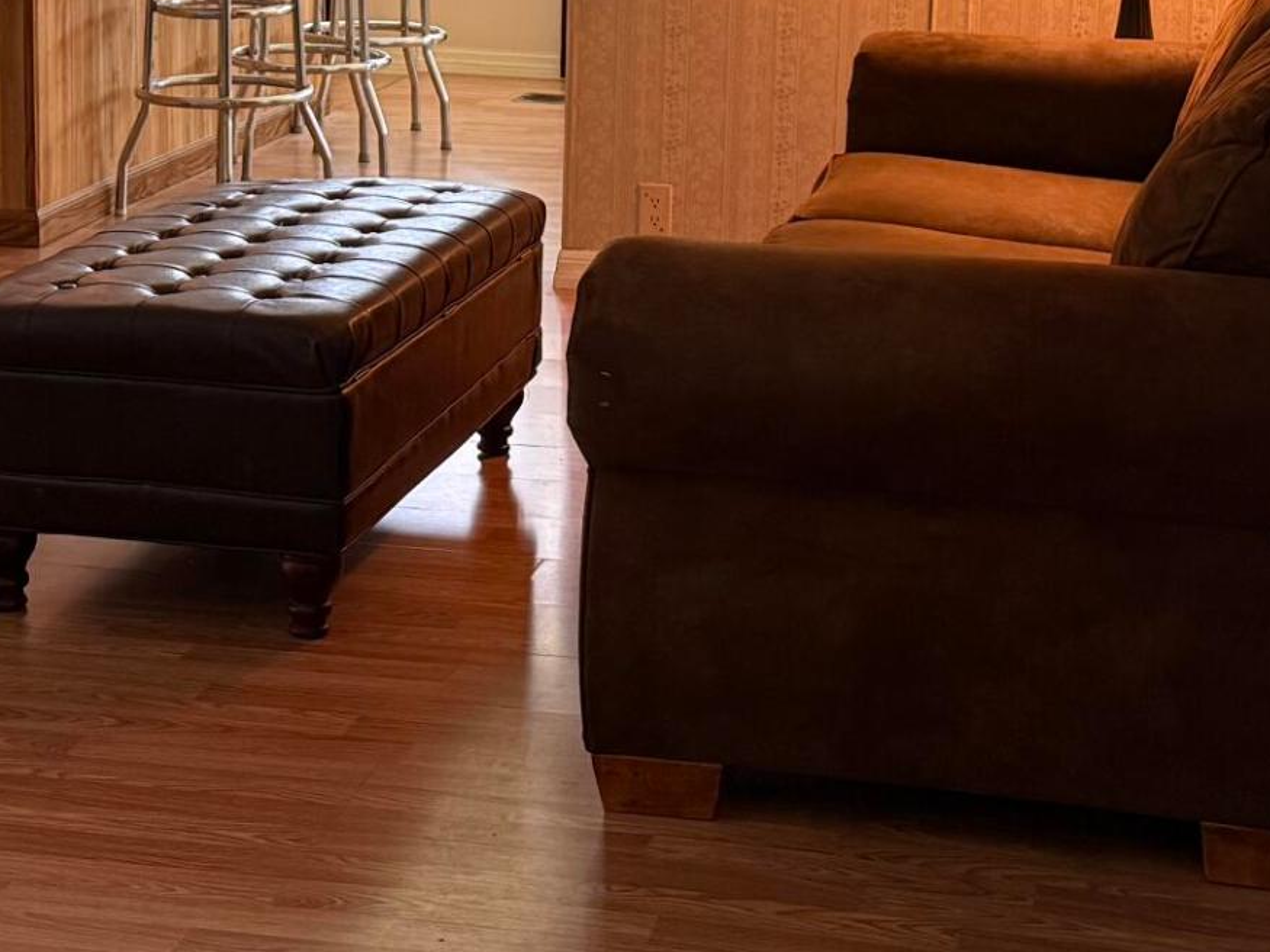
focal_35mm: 79
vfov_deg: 18.4
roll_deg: -0.6
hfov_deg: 24.7
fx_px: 2898
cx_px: 591
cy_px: 128
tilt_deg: -8.9
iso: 320
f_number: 1.78
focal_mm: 6.76
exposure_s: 1/60
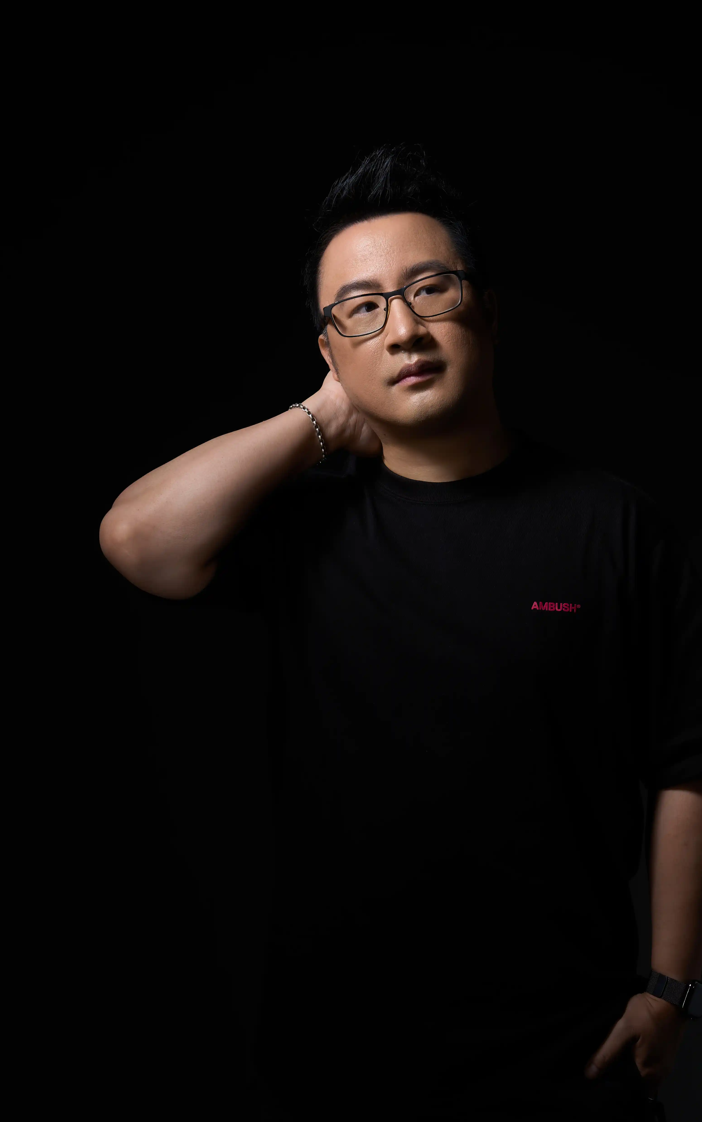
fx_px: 2020
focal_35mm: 66
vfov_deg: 31.0
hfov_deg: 19.7
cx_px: 415
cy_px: 621
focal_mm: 55
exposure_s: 1/160
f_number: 9
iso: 100
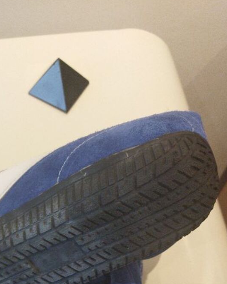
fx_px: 445
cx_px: 66
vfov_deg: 32.7
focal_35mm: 53
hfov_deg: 28.3
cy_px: 280
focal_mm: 4.71
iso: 356
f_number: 1.79
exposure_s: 1/50
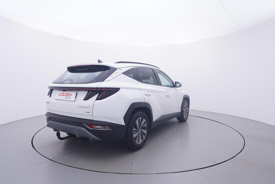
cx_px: 138
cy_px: 92
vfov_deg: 56.2
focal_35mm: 22
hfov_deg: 77.3
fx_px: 172
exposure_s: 1/80
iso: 200
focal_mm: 15
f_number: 5
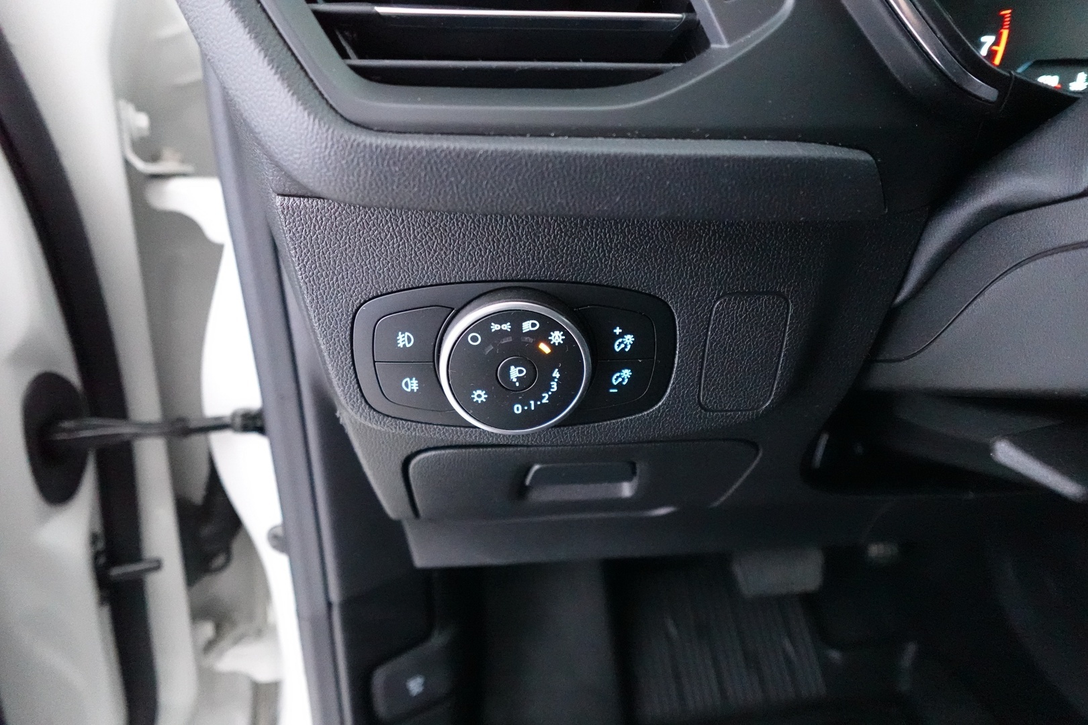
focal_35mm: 20
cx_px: 544
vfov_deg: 61.9
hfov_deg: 84.0
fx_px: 604
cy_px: 362
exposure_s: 1/40
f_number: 2
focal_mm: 7.6
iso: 6400
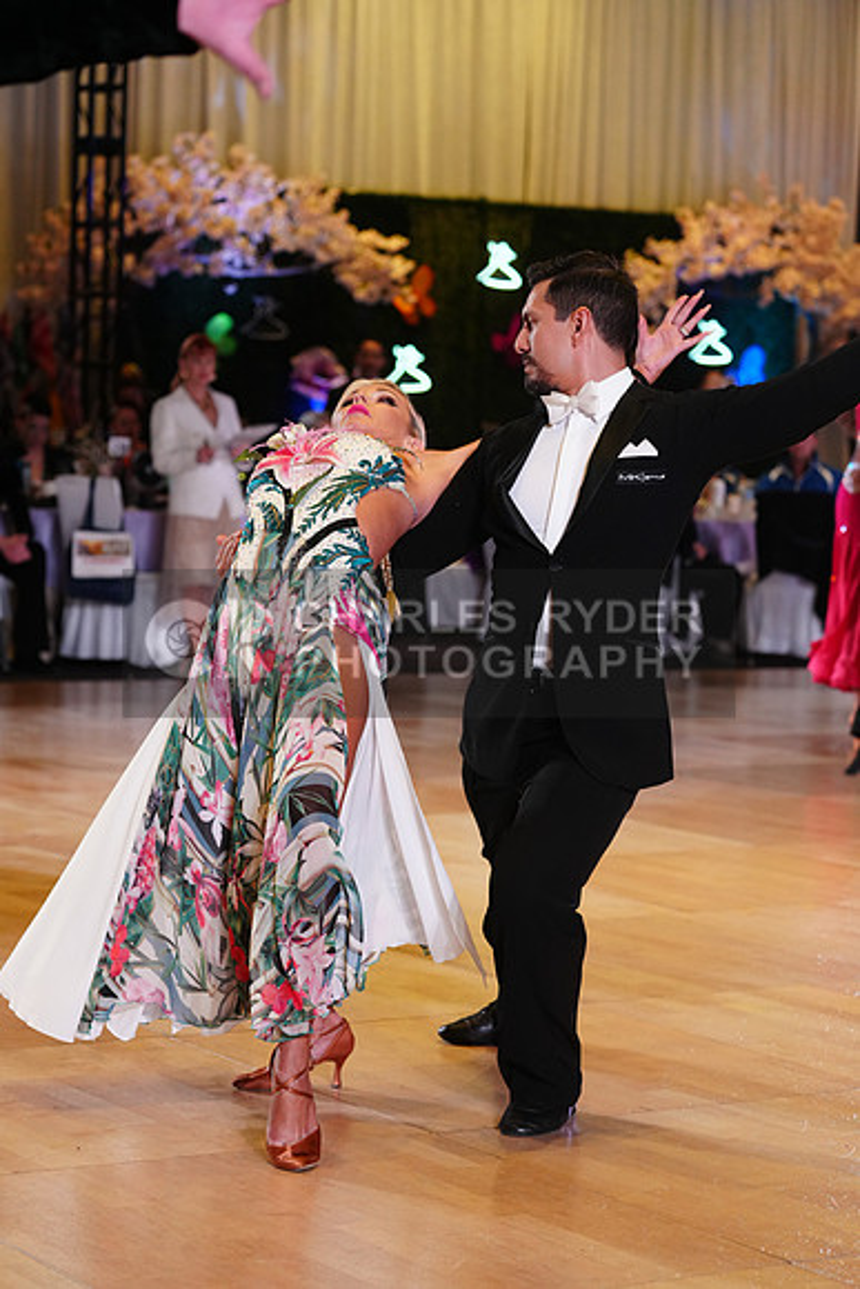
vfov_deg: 23.4
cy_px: 644
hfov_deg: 15.7
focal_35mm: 87
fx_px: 3115
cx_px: 430
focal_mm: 87
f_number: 4
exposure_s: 1/400
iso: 2000
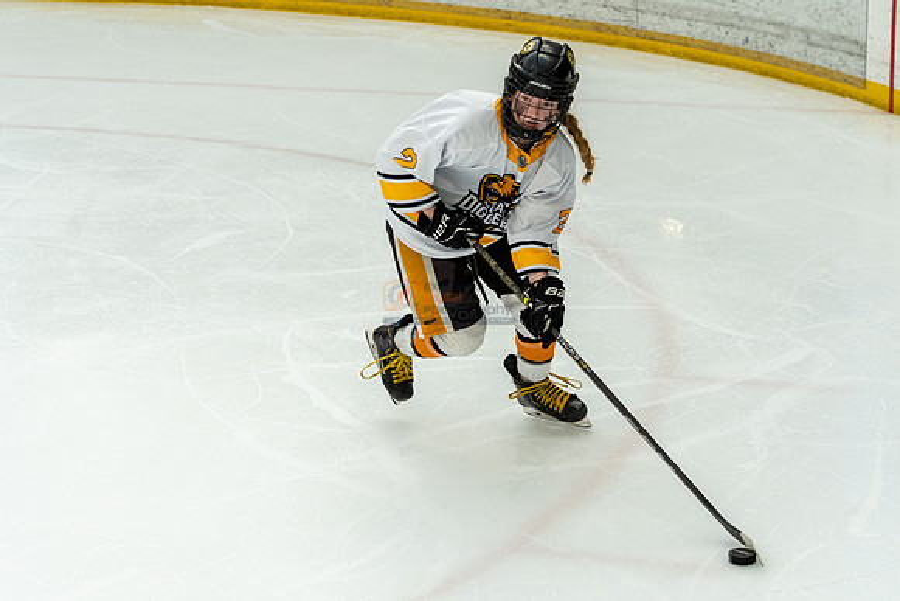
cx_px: 450
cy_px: 300
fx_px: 2350
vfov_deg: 14.6
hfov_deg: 21.7
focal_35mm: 94
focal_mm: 63
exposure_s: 1/1600
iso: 800
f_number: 3.5
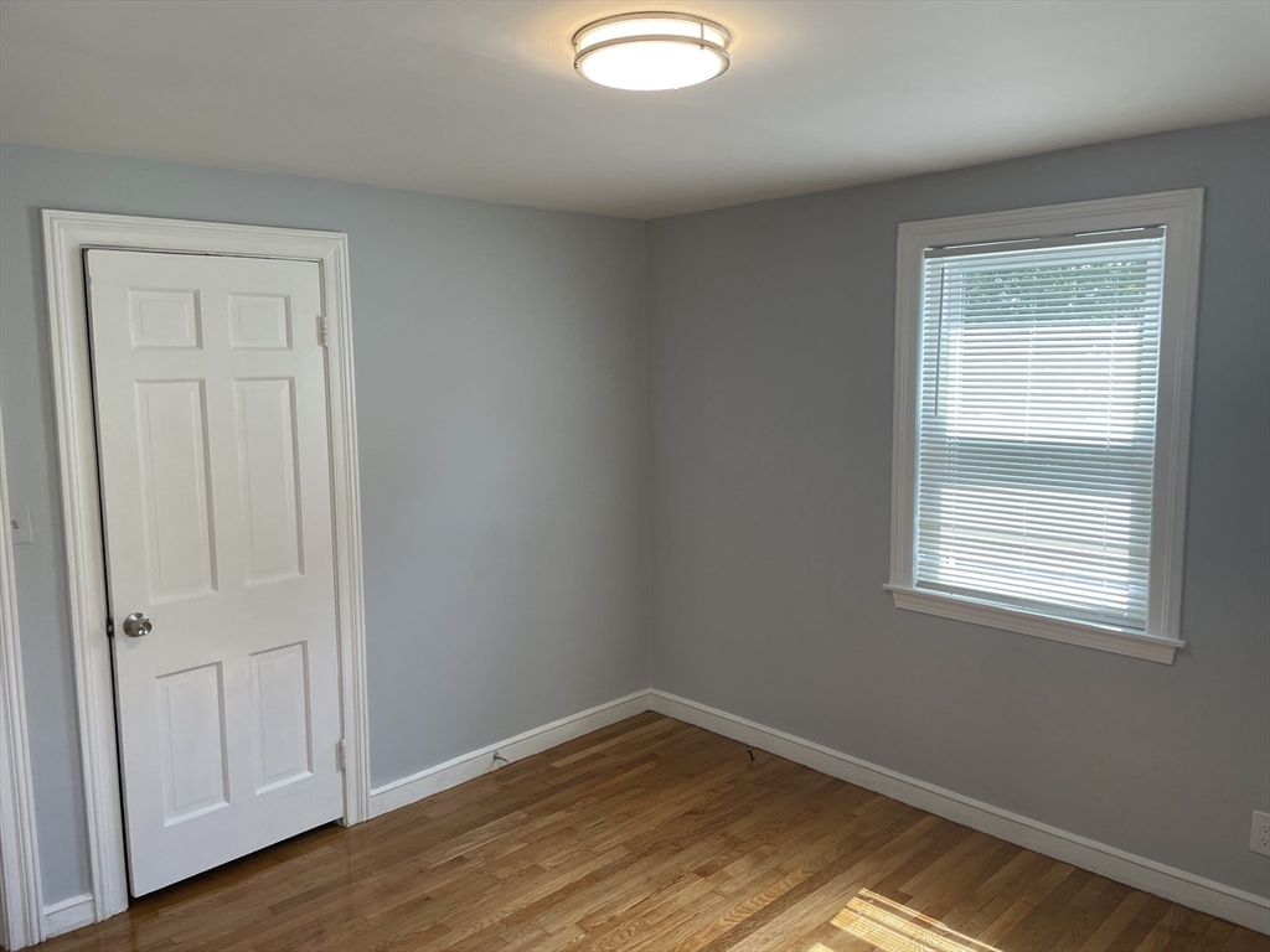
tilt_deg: -6.4
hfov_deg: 67.3
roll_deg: +2.1
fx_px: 954
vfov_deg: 53.1
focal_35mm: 26
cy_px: 476
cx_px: 635
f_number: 1.6
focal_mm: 4.2
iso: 32
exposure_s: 1/121
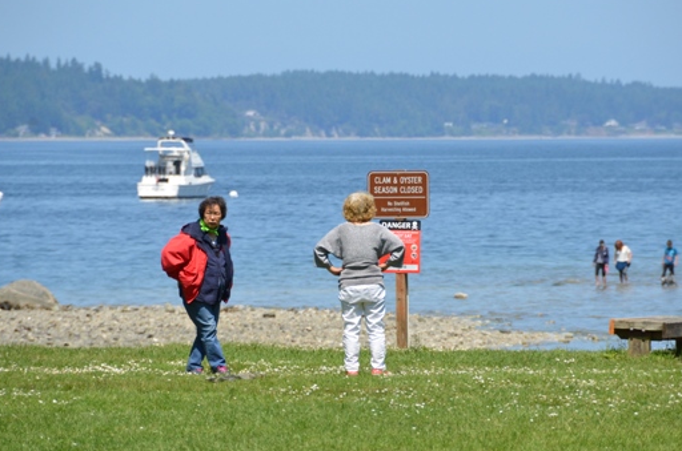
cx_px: 366
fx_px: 7089
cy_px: 201
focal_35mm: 375
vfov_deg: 3.6
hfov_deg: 5.5
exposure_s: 1/1600
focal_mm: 200
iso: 400
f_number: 5.6
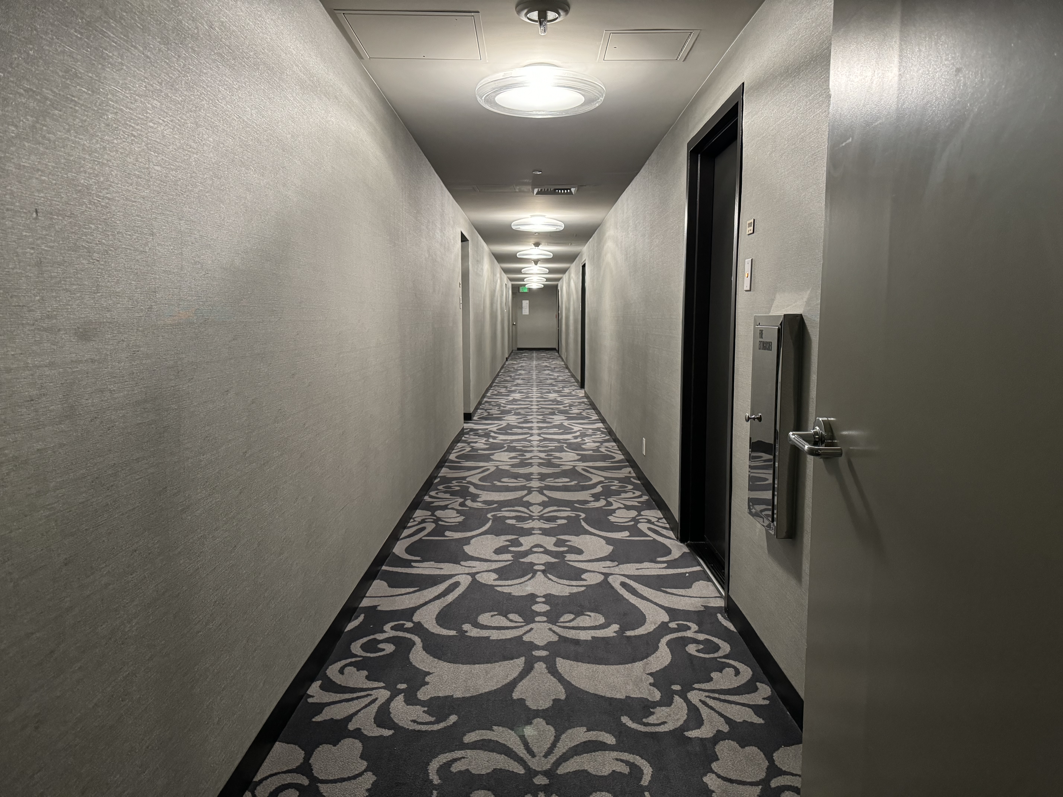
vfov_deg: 56.8
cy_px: 398
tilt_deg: -7.0
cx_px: 532
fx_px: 737
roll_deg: -0.2
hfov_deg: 71.6
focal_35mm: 24
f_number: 1.78
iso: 800
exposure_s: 1/40
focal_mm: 6.76
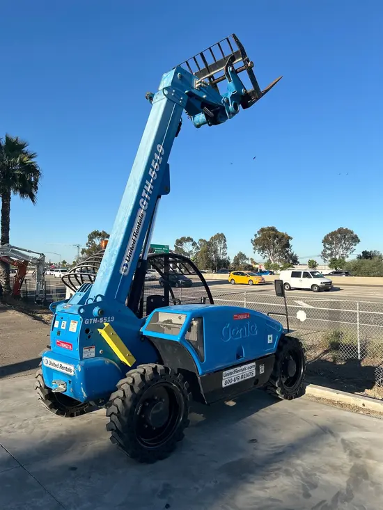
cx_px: 192
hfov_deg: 53.1
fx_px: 383
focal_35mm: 26
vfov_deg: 67.3
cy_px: 255
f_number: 1.5
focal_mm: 5.7
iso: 50
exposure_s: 1/3460
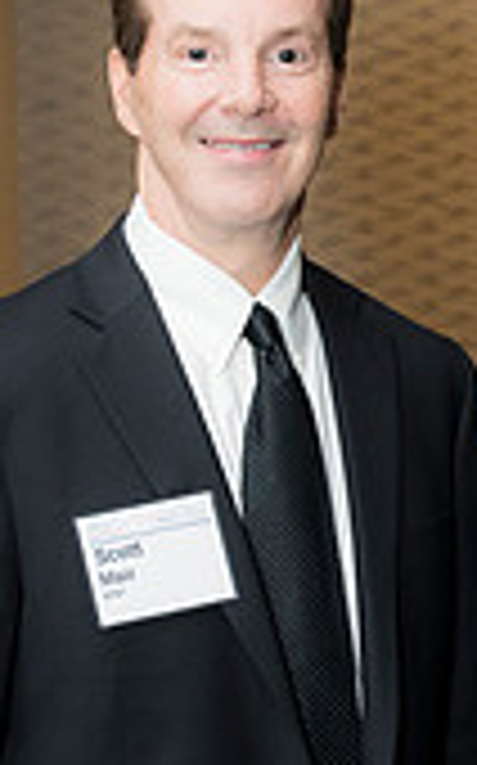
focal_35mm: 127
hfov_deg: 10.2
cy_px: 414
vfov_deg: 16.4
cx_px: 477
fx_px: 2646
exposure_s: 1/125
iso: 800
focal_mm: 31.5
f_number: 4
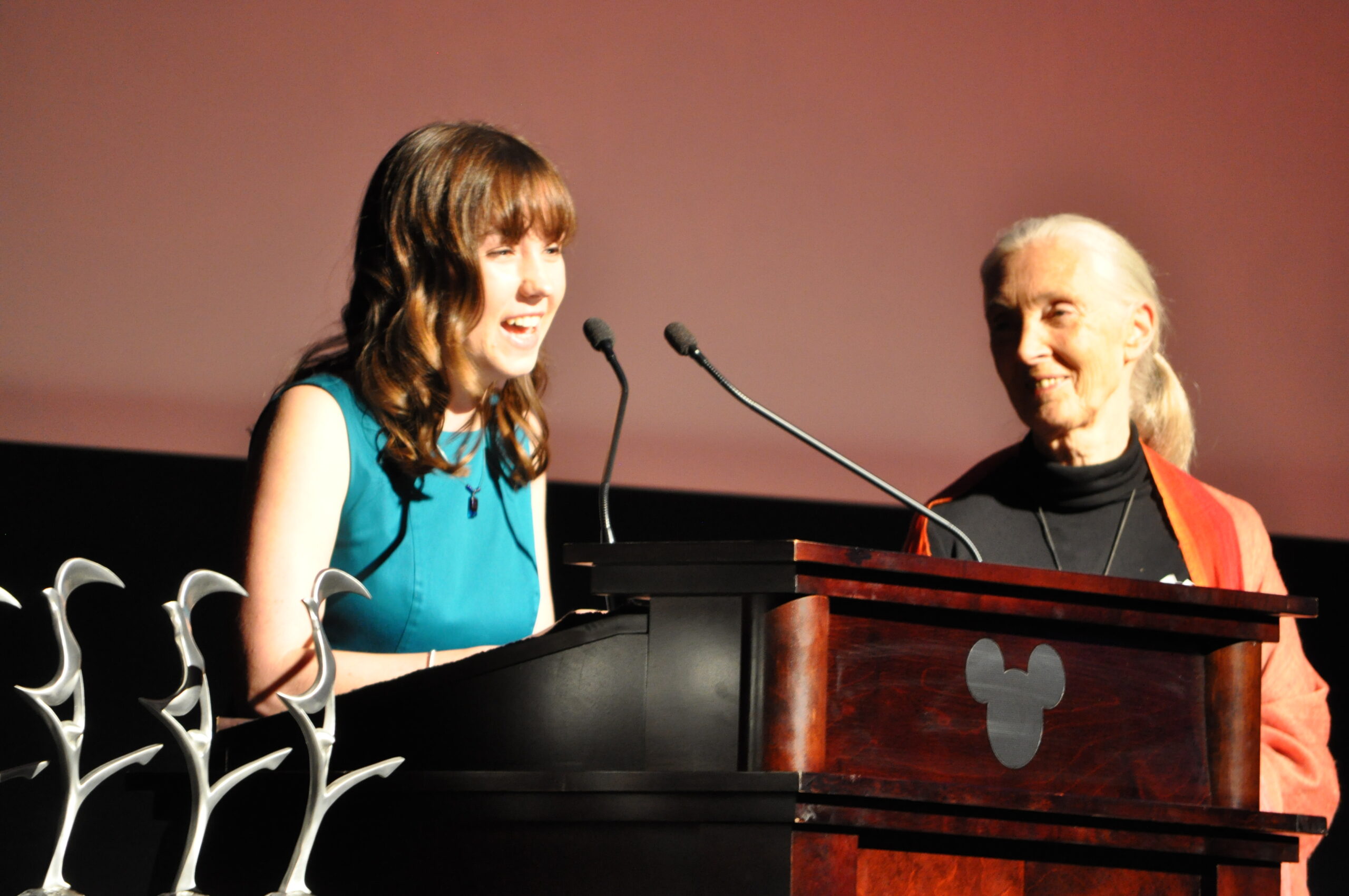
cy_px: 448
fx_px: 9824
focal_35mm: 262
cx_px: 674
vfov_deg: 5.2
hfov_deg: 7.9
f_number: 5.3
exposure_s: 1/10
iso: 1600
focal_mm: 175
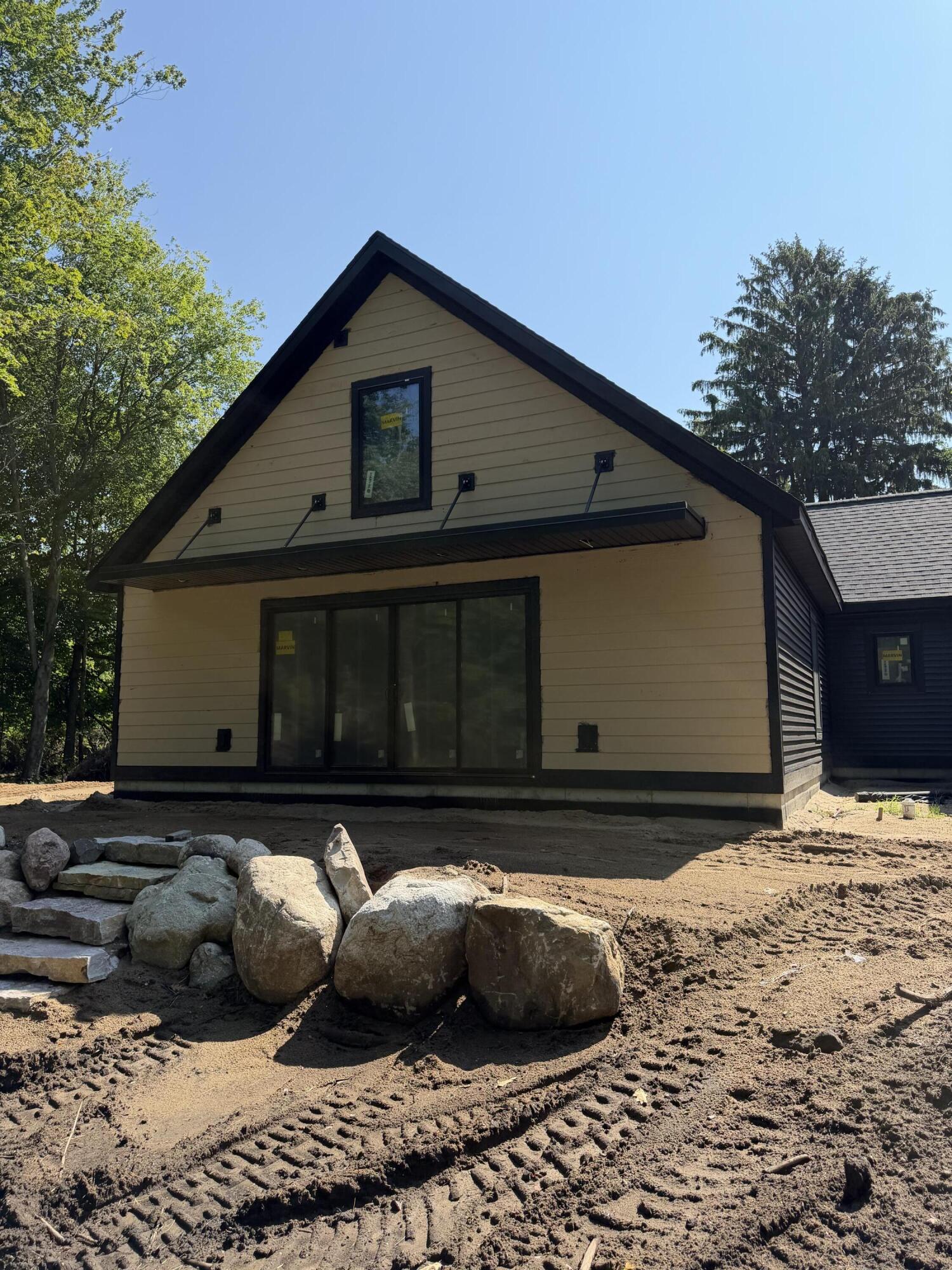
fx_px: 880
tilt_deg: +6.3
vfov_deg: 71.6
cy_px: 635
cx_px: 476
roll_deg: +1.7
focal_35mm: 24
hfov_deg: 56.8
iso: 80
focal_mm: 6.76
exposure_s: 1/2611
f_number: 1.78
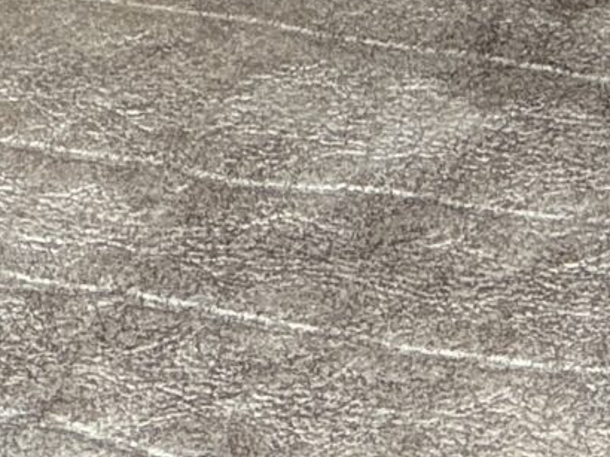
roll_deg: -2.4
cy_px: -639
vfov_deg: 3.1
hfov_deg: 4.0
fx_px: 8471
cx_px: 1898
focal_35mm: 481
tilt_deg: -34.3
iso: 160
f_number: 2.8
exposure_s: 1/120
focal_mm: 9
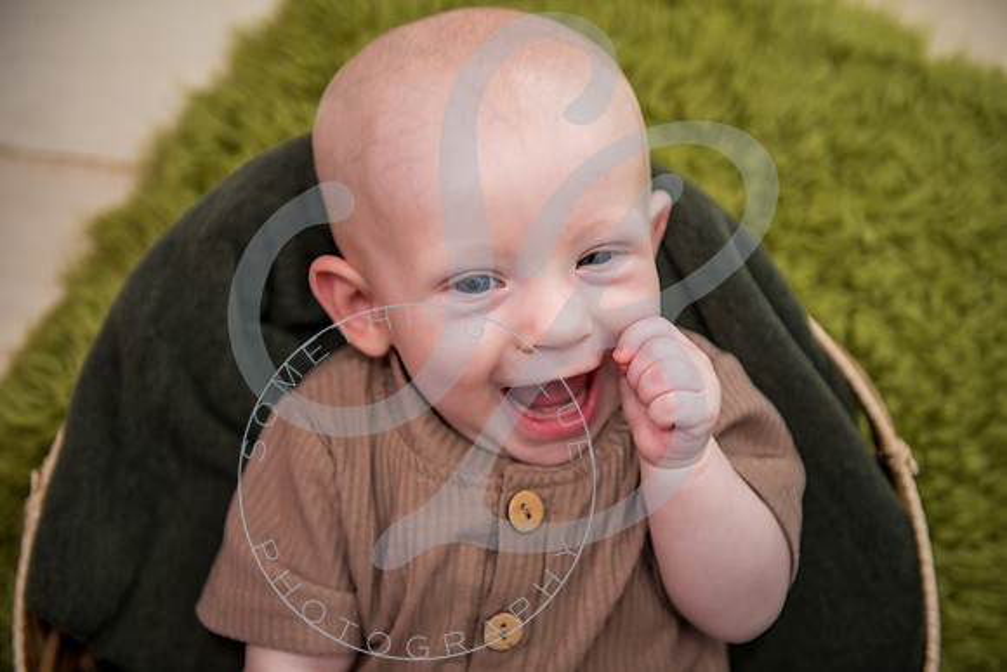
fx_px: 1623
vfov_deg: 23.4
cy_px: 336
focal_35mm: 58
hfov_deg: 34.5
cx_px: 504
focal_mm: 58
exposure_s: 1/125
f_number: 2.8
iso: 100
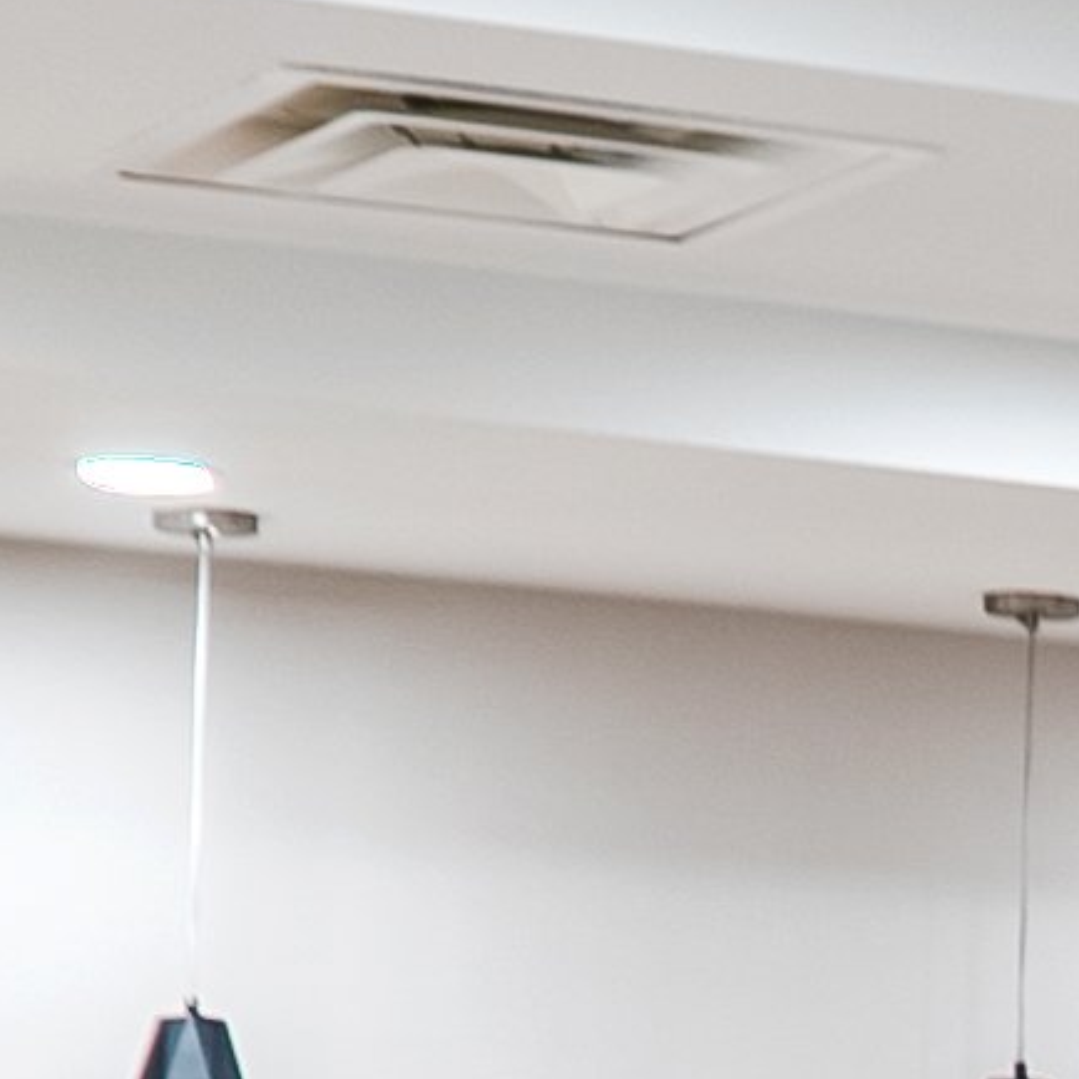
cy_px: 1822
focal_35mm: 207
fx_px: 7300
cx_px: 3847
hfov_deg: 7.0
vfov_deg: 8.2
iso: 100
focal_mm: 18
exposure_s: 1/40
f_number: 3.5
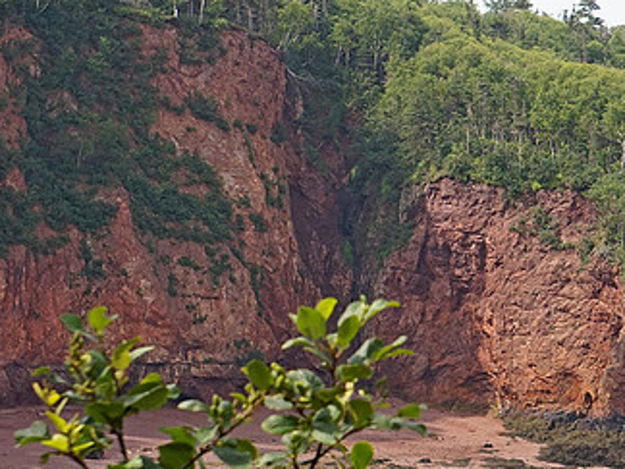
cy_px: 300
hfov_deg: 10.2
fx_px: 3500
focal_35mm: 194
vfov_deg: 7.7
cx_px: 444
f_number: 9
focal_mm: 75
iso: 800
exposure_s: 1/800
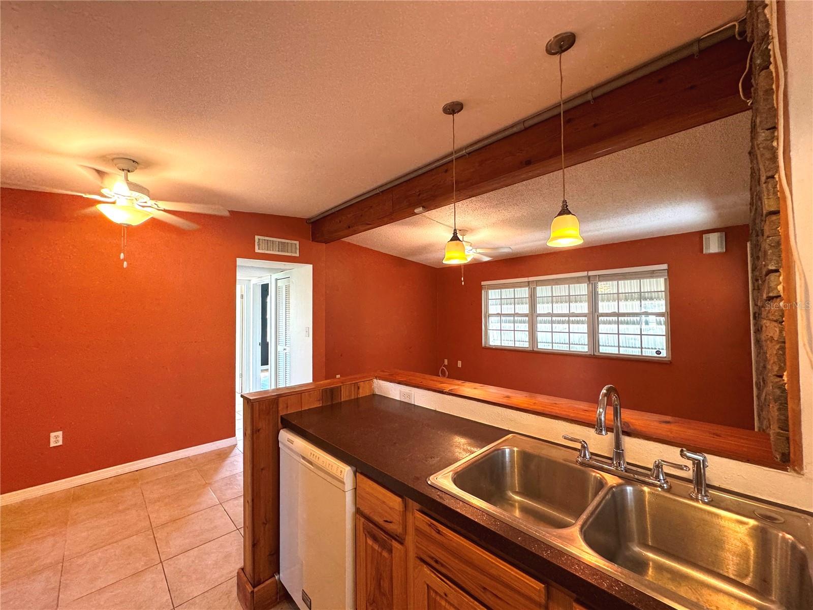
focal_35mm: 14
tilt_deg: +1.1
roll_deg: -0.1
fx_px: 329
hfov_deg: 102.1
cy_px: 305
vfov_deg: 85.7
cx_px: 406
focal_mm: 2.22
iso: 200
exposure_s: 1/60
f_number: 2.2
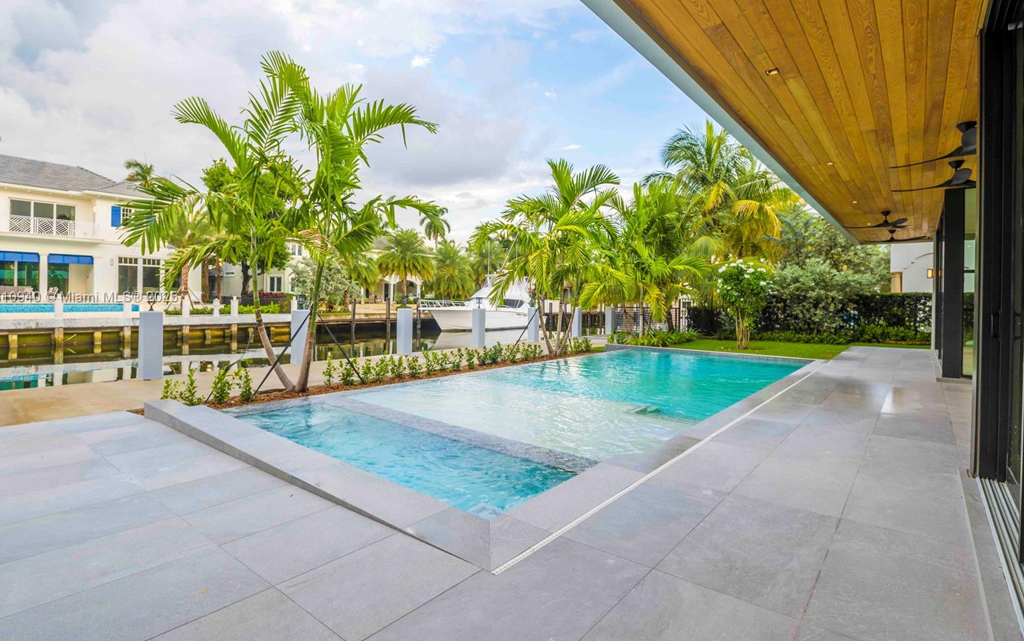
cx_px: 497
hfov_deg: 91.1
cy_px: 298
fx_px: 502
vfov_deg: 65.0
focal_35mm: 18
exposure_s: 1/60
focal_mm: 17
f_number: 5.6
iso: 100
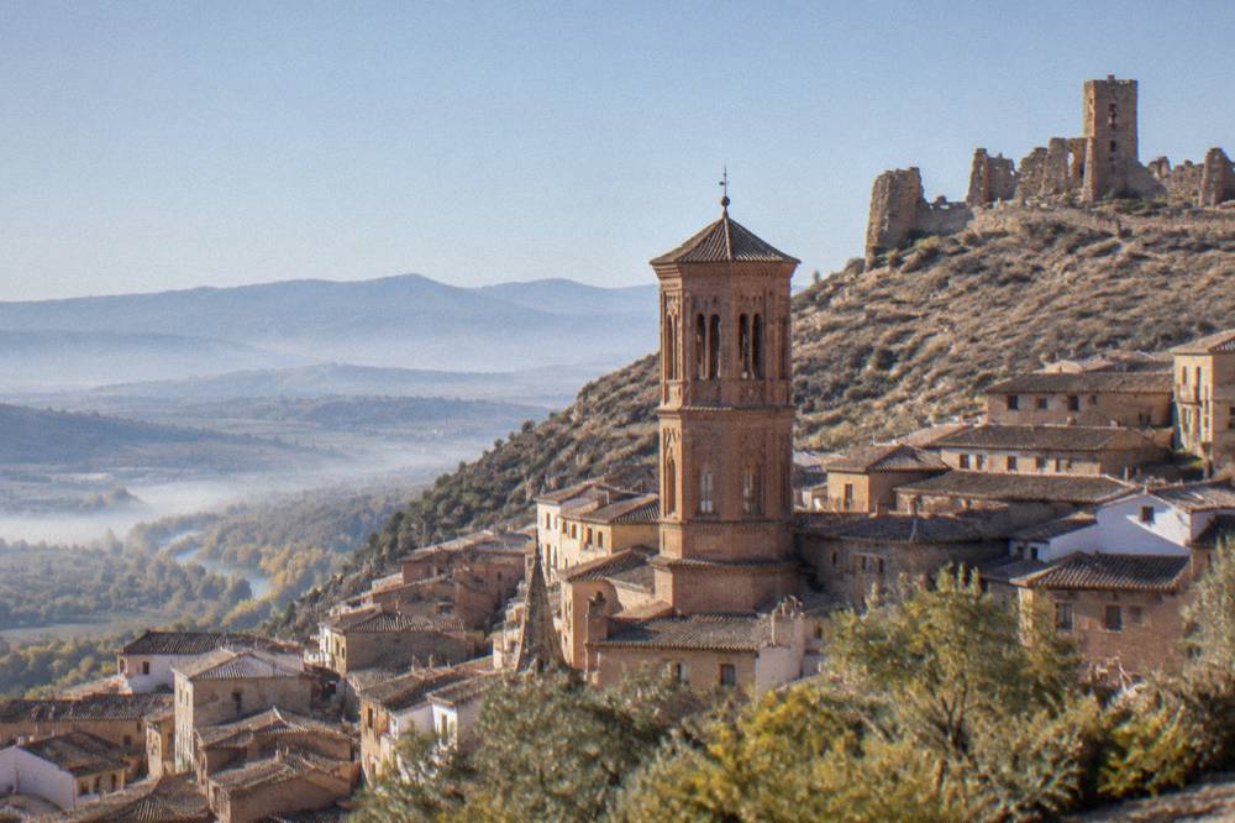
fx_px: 1372
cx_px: 618
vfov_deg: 33.4
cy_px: 412
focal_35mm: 40
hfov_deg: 48.5
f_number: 11
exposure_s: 1/125
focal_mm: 40
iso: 100
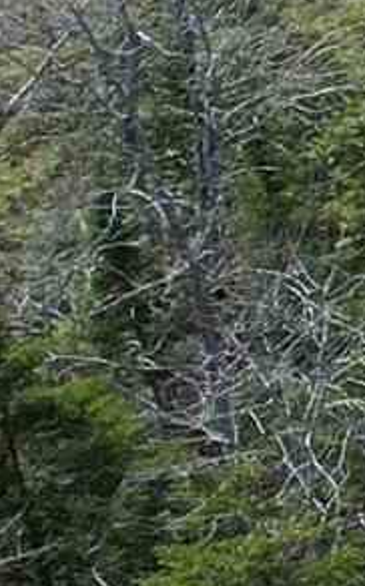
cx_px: 2465
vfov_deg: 8.9
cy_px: 177
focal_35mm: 236
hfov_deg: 4.1
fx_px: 3764
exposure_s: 1/1000
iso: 100
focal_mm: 8.38
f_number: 2.8
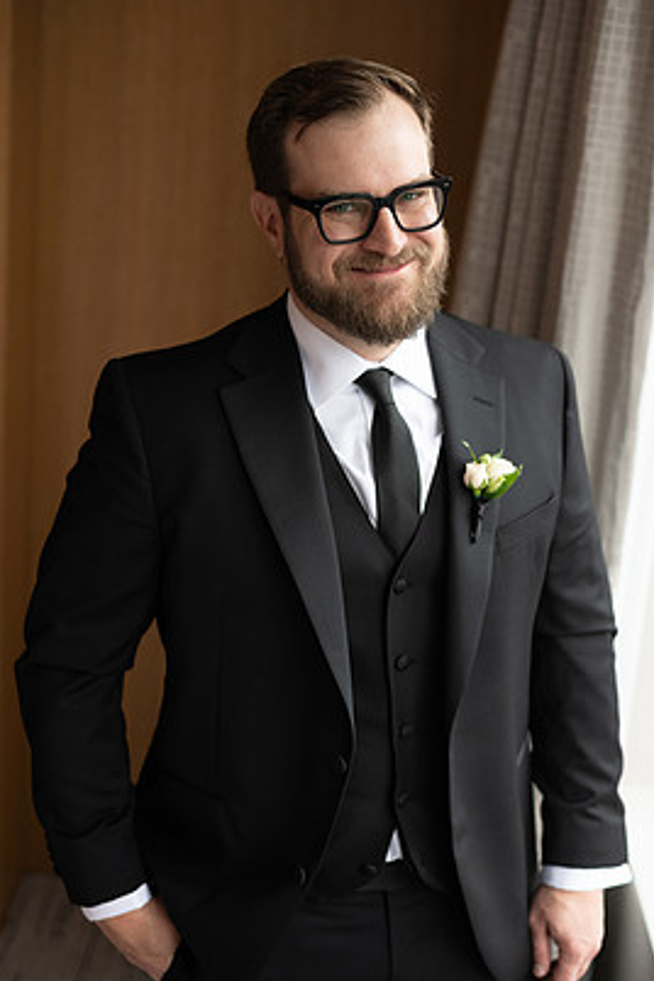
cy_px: 520
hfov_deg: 24.2
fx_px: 1526
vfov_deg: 35.6
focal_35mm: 56
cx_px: 327
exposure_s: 1/200
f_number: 2.8
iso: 1250
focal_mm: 50
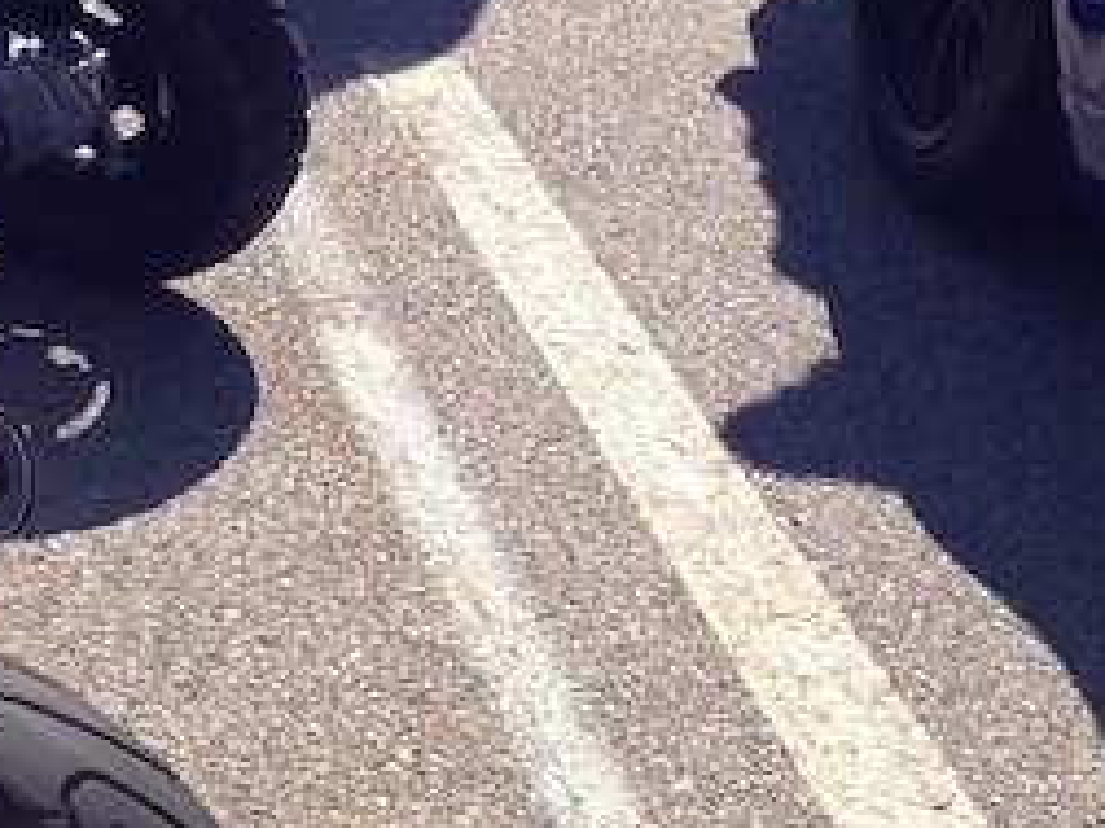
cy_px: -311
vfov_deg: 10.8
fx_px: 4278
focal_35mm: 134
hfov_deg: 13.8
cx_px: -557
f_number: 2.4
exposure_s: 1/1043
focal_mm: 4.13
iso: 50
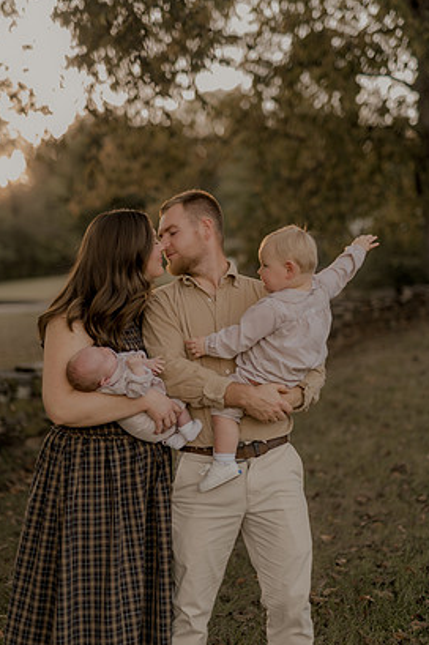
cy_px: 350
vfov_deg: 36.2
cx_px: 204
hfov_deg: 24.6
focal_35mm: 55
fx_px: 985
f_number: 1.8
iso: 160
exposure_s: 1/400
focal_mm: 50
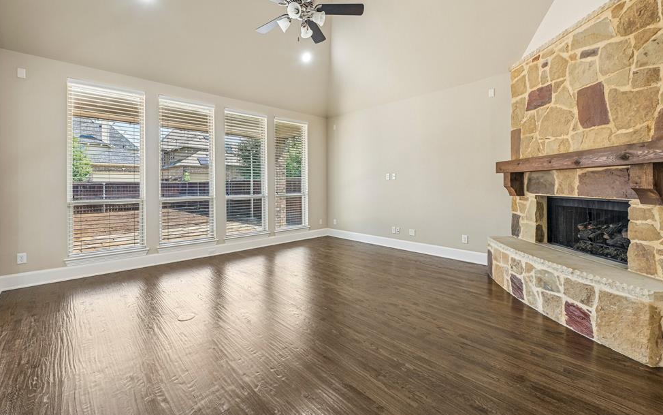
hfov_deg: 101.4
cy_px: 189
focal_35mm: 15
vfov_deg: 74.6
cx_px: 323
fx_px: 271
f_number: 8
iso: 400
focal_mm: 14
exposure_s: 1/50
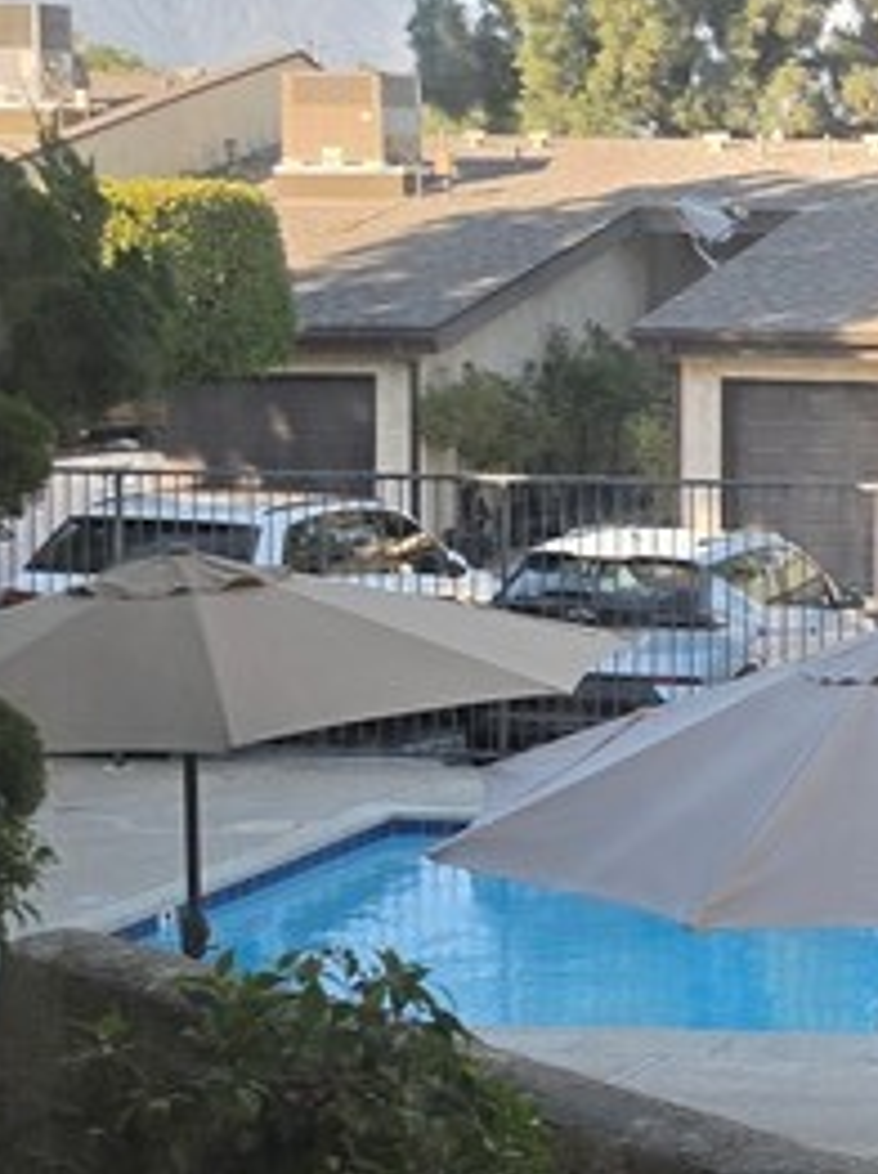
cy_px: 390
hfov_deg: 14.6
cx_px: 1536
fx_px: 3049
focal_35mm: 90
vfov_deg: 21.7
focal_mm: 6.5
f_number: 1.4
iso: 64
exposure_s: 1/1614
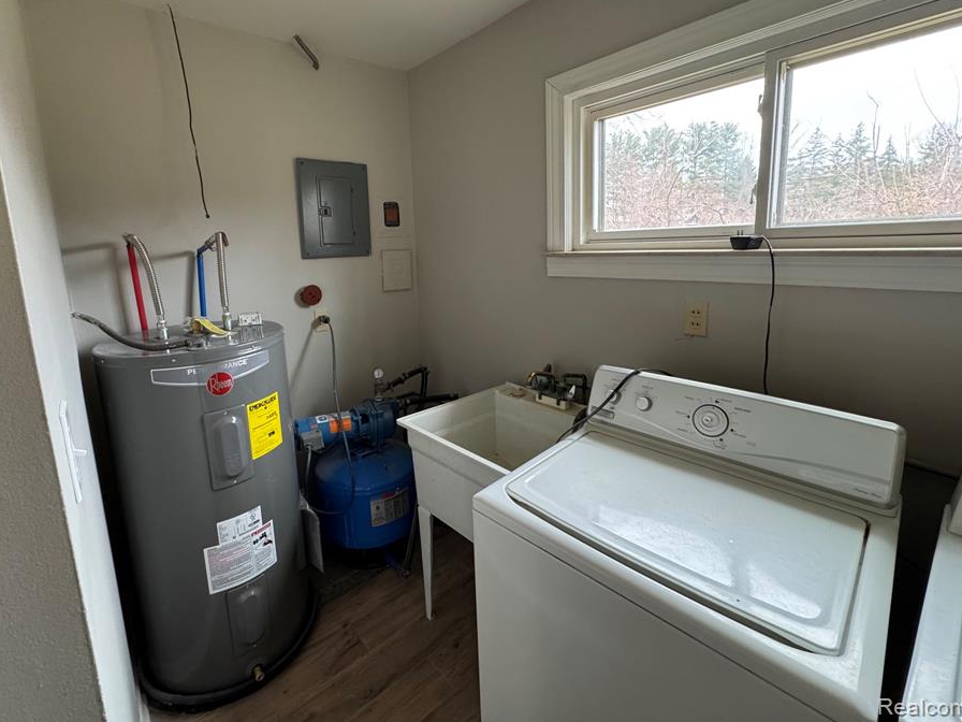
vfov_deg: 77.7
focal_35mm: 16
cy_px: 312
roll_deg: +2.4
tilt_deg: -10.0
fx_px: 445
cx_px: 437
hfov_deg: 94.2
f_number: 2.2
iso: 320
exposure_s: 1/72
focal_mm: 2.22
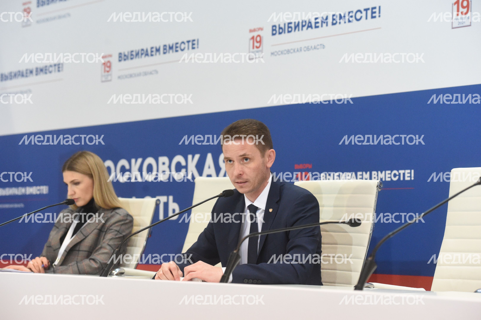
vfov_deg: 13.4
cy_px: 160
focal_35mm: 102
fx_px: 1362
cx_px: 240
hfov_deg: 20.0
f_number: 4.5
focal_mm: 102
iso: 12800
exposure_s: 1/320
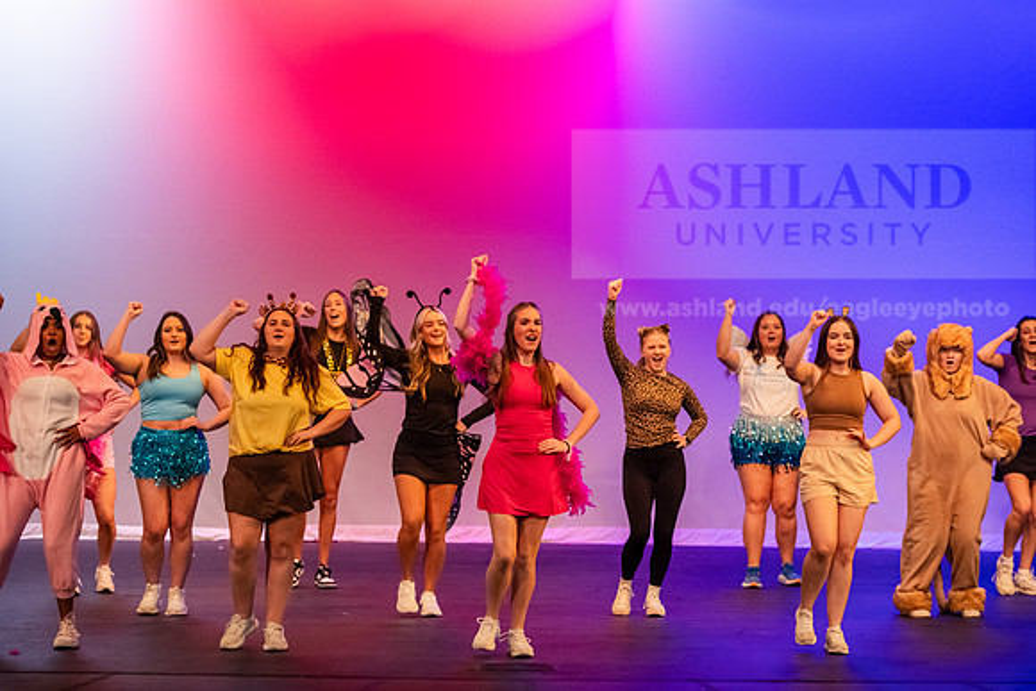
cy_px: 346
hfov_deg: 18.6
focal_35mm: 110
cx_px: 518
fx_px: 3166
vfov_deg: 12.5
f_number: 3.5
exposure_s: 1/320
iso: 4000
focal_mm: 110
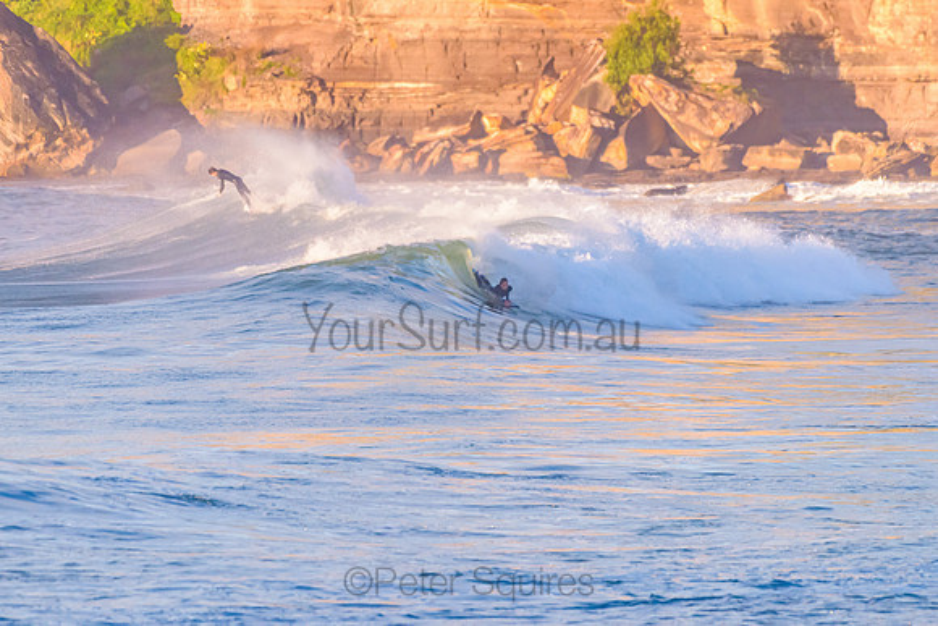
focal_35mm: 608
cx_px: 473
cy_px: 245
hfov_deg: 3.4
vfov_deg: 2.3
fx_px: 15852
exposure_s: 1/2000
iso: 720
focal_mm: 500
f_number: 5.6
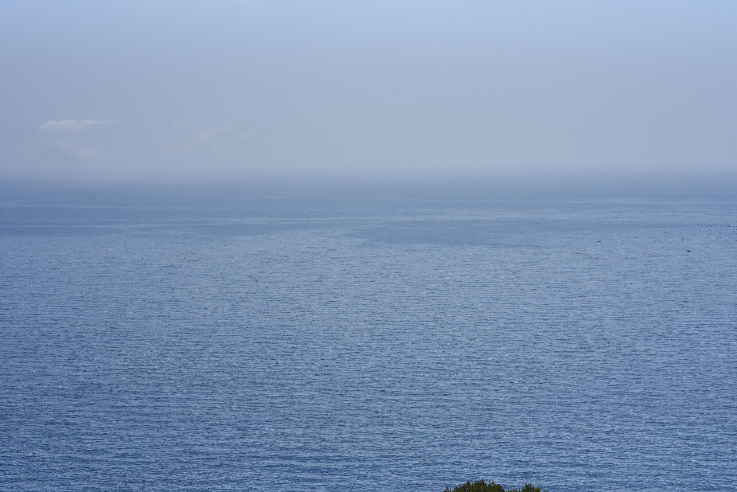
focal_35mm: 85
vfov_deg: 16.1
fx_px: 1741
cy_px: 246
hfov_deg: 23.9
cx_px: 368
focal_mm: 85
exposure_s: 1/4000
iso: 500
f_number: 6.7
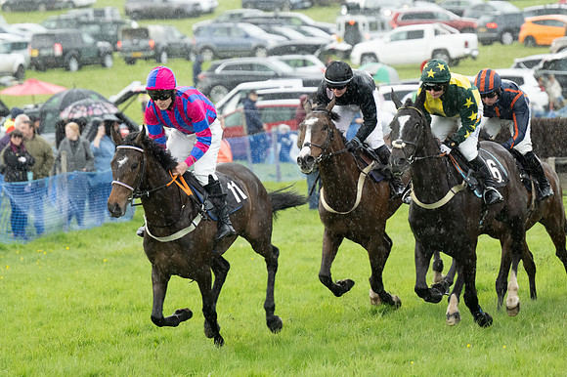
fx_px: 4124
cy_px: 188
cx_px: 284
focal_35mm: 262
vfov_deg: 5.2
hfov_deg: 7.9
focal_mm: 175
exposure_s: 1/640
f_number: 4
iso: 2000
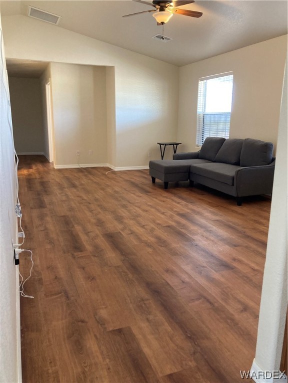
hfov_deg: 49.7
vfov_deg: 63.4
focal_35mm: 28
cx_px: 144
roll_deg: +0.2
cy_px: 192
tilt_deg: -12.4
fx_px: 311
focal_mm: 3.99
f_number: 1.8
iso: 250
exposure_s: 1/60
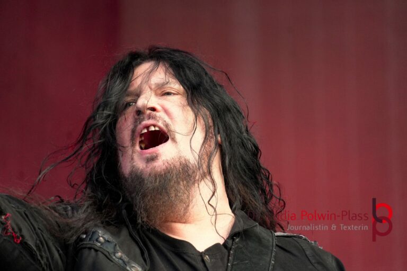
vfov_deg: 3.3
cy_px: 136
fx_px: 4782
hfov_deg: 4.9
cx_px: 204
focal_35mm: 423
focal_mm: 282
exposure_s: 1/500
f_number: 6.3
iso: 2500
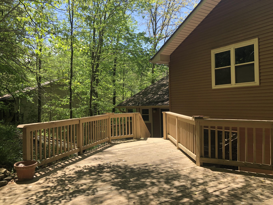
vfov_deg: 49.7
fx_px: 221
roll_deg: +2.0
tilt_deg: +1.3
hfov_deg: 63.4
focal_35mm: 28
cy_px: 102
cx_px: 136
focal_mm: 4
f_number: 1.8
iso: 20
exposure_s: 1/600
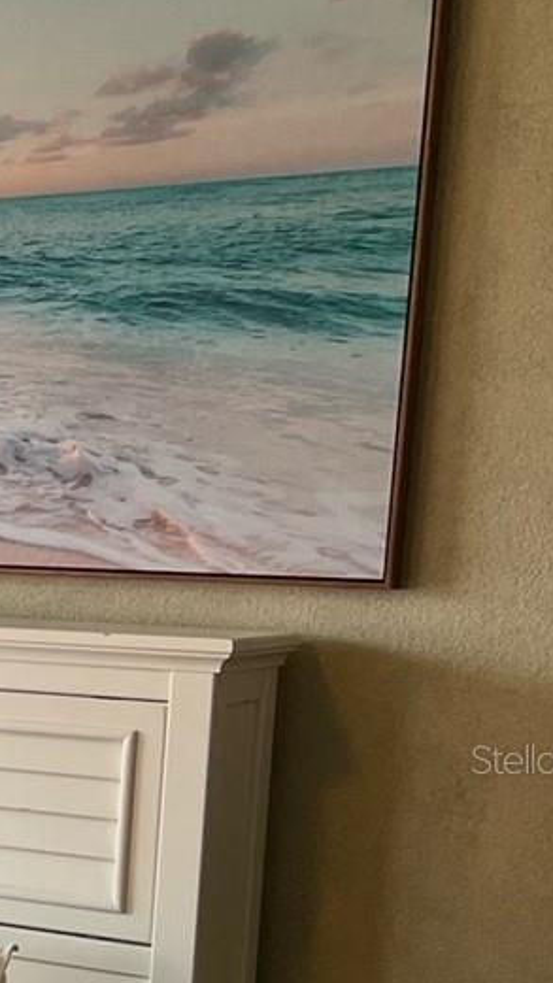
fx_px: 2268
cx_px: -861
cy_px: 758
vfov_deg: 24.1
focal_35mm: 87
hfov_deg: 11.2
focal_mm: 5.7
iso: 50
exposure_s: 1/120
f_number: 1.5
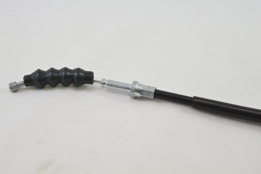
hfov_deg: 38.2
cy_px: 87
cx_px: 130
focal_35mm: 52
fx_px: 377
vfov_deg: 26.0
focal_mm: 19.3
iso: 400
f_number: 4.5
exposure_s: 1/160
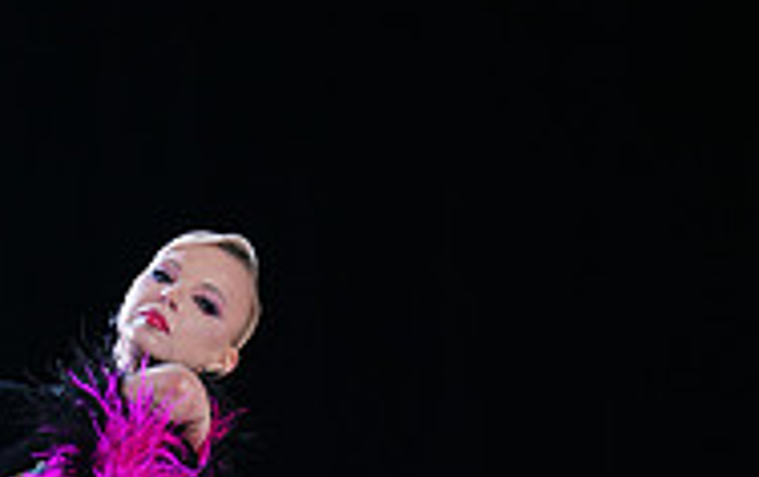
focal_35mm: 629
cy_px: 764
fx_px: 13027
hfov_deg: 3.3
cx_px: 127
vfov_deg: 2.1
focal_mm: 200
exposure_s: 1/500
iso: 1000
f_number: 2.8
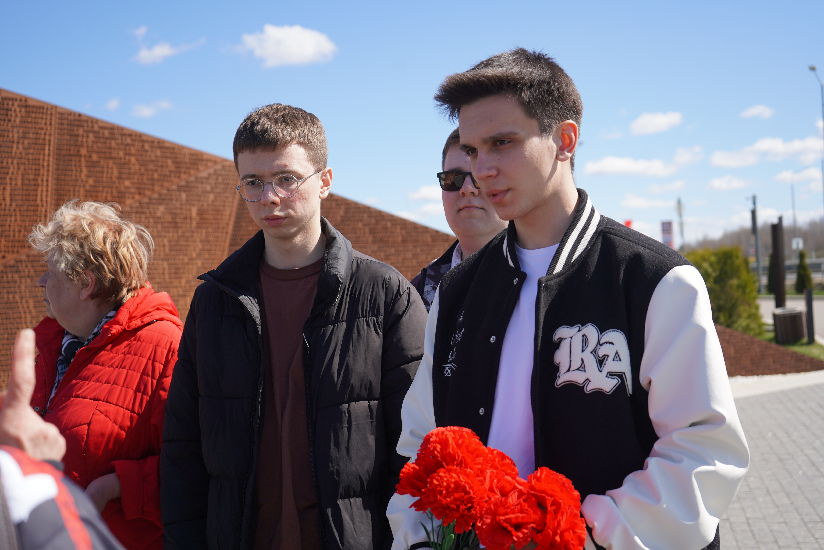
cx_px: 412
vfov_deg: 28.1
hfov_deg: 41.1
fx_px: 1099
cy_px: 275
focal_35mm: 48
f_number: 4.5
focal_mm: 48
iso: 100
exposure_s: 1/500
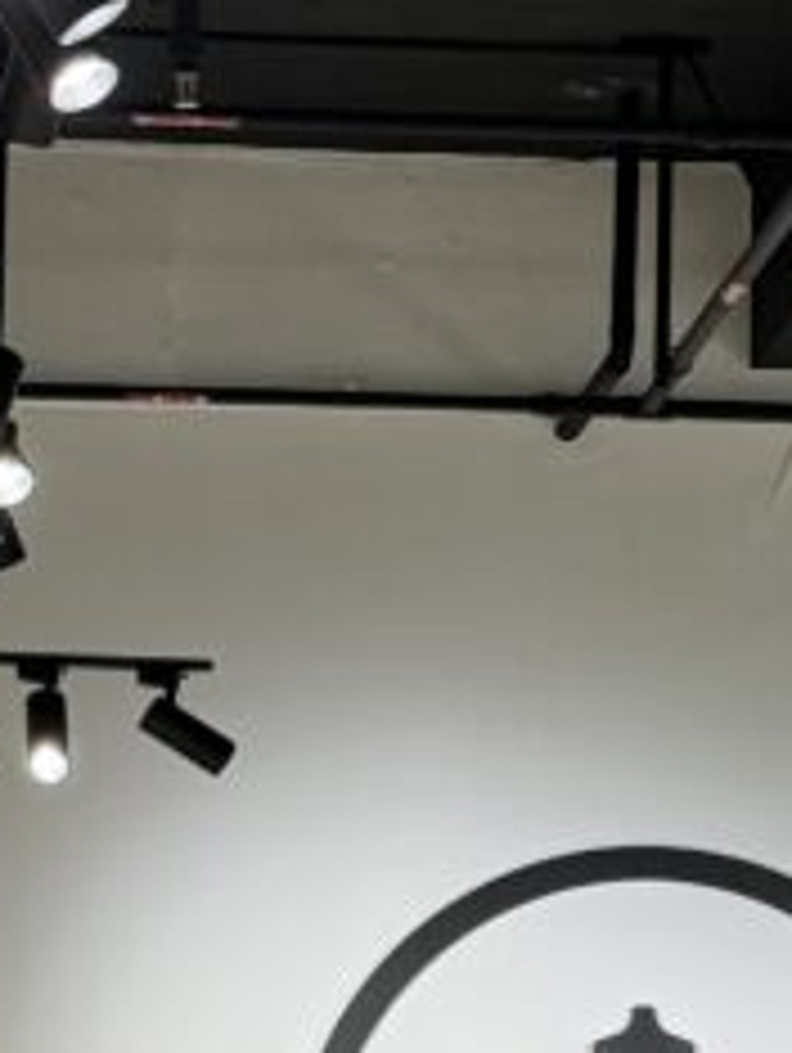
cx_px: 873
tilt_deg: +2.2
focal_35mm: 210
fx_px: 6395
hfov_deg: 7.0
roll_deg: -0.7
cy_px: 1184
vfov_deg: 9.3
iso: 64
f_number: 1.78
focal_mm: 6.76
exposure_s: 1/100
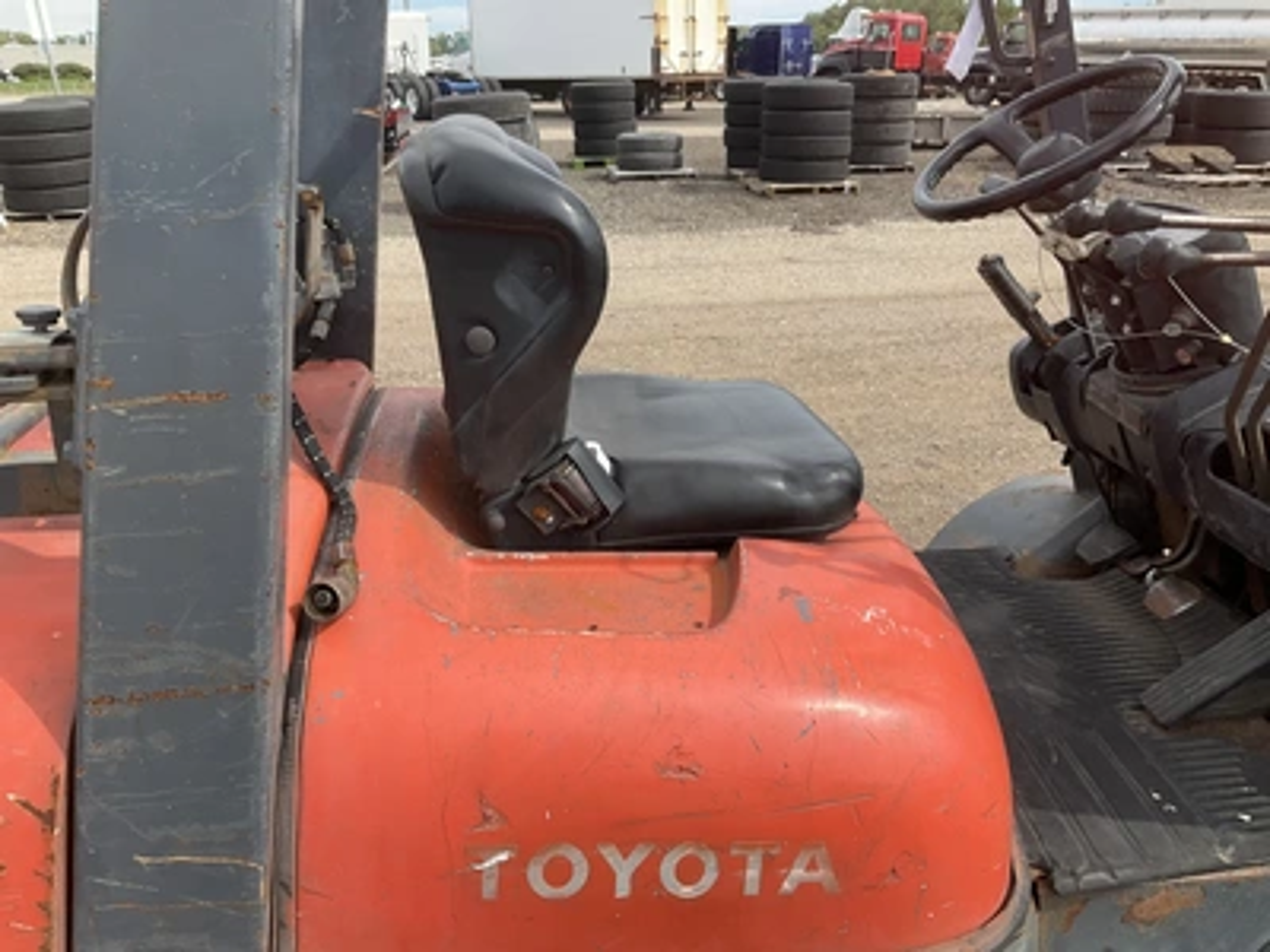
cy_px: 476
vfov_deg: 48.2
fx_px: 1064
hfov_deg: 61.7
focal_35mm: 29
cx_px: 635
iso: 25
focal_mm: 3
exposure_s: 1/1055
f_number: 1.8
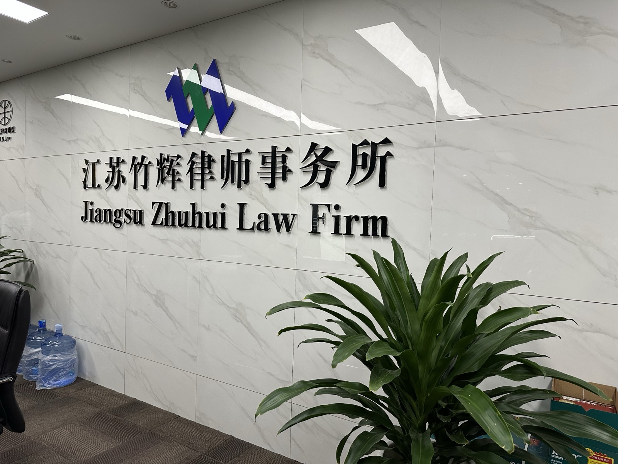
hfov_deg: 71.6
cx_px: 309
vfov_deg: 56.8
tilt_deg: -1.8
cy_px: 232
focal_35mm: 24
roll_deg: -2.2
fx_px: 428
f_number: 1.78
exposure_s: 1/50
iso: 160
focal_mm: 6.86
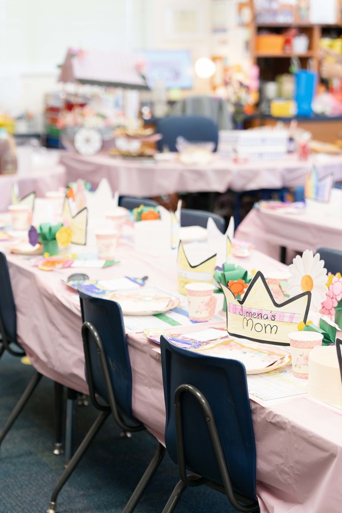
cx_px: 171
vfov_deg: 28.8
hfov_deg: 19.5
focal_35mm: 70
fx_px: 997
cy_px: 256
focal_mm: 70
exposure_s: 1/160
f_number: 3.5
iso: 1600
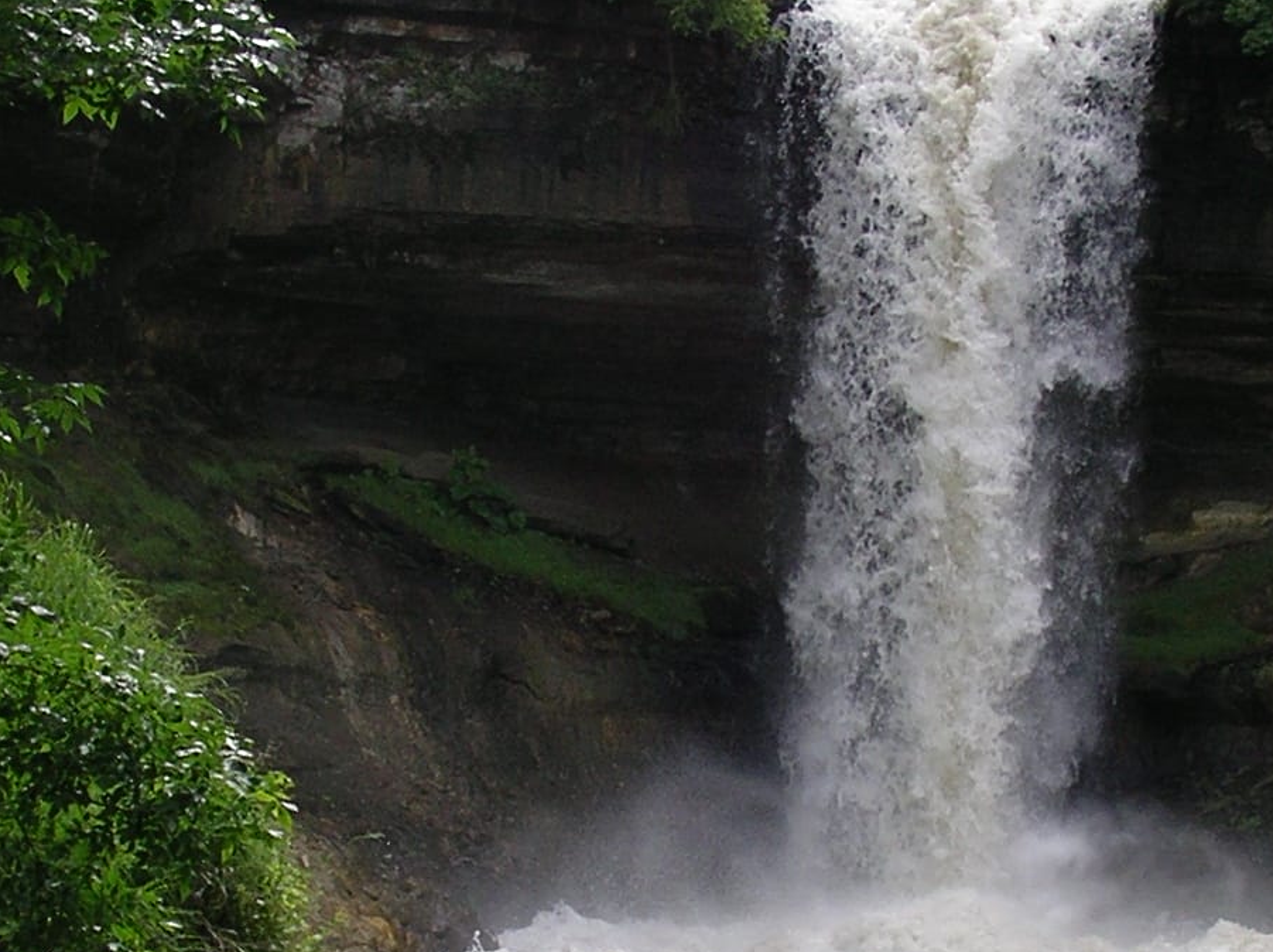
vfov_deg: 15.6
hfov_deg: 20.9
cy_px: 732
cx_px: 777
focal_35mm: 94
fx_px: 3454
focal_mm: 5.7
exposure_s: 1/320
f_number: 2.8
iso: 50
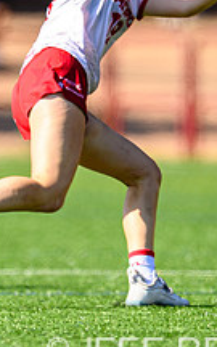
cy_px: 98
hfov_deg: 0.8
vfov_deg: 1.3
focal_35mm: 1570
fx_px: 14856
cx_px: 130
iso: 100
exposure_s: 1/1250
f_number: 3.2
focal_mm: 400
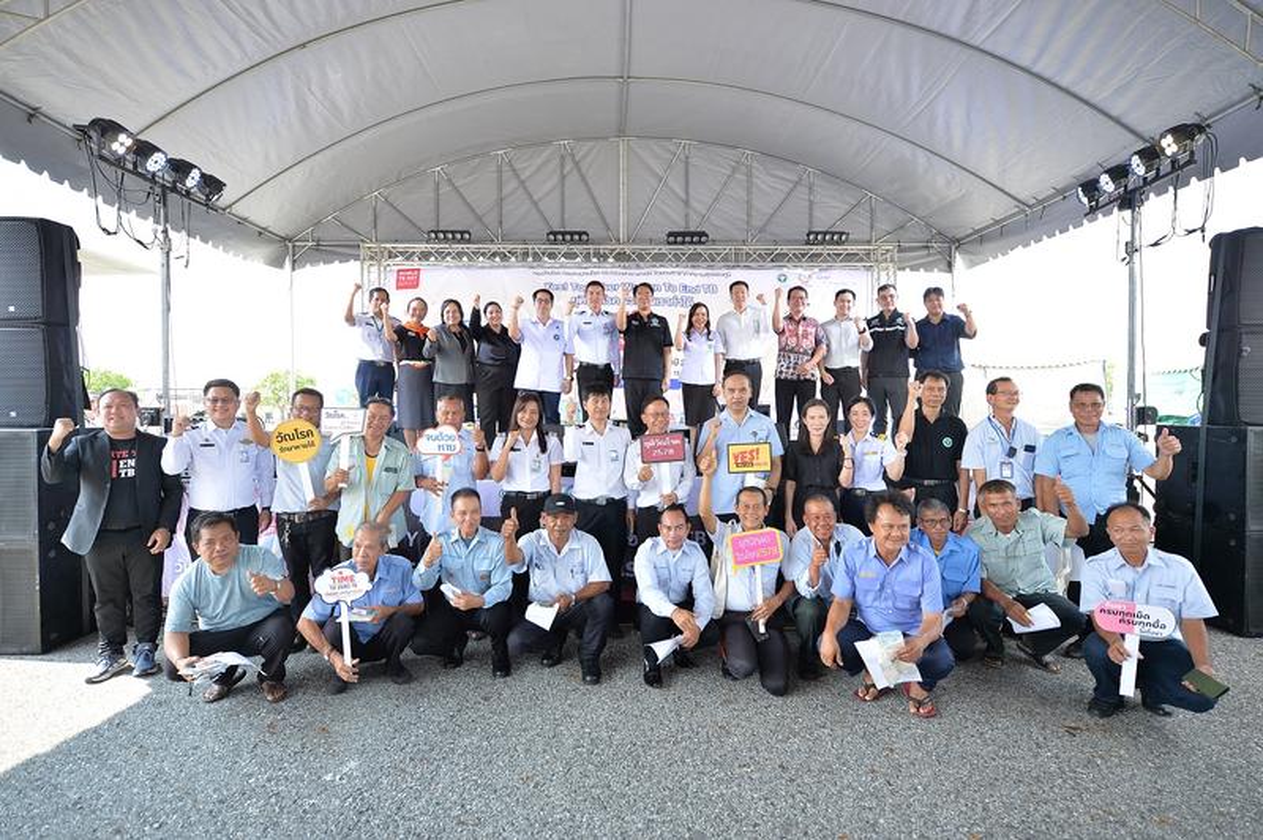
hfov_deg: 90.0
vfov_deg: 67.3
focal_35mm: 18
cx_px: 632
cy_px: 420
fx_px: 631
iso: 200
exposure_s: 1/200
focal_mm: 18
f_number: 3.5
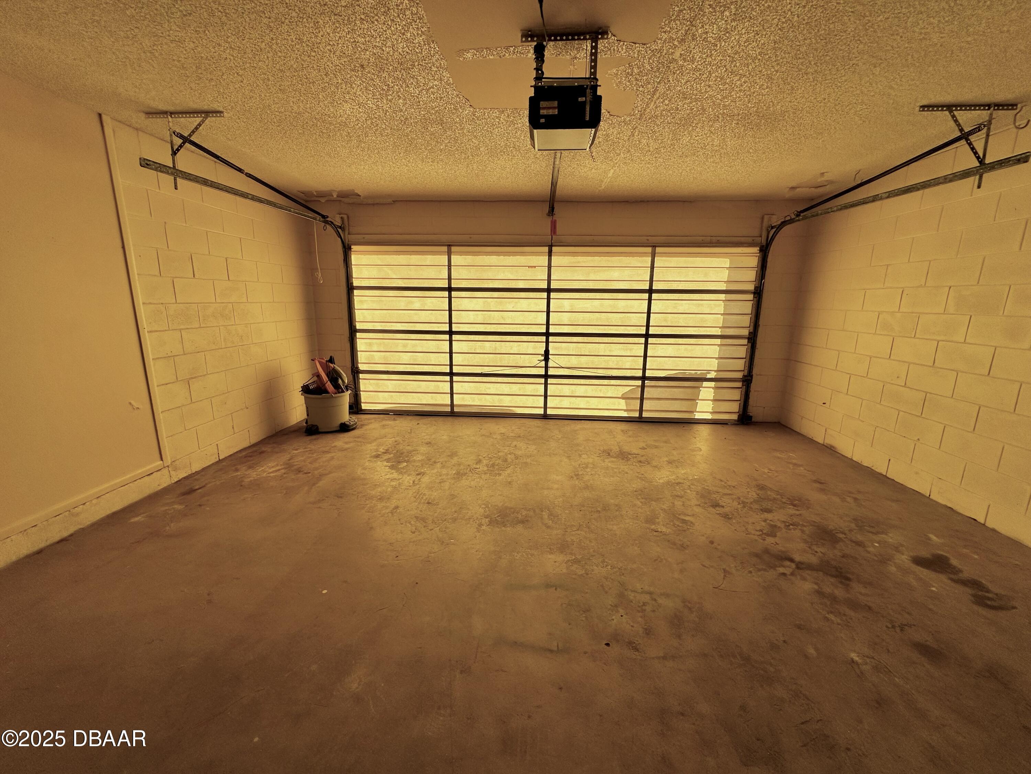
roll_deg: -0.7
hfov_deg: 102.1
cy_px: 387
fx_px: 417
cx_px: 516
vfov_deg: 85.7
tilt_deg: -10.7
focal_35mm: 14
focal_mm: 2.22
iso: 40
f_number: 2.2
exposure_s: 1/924
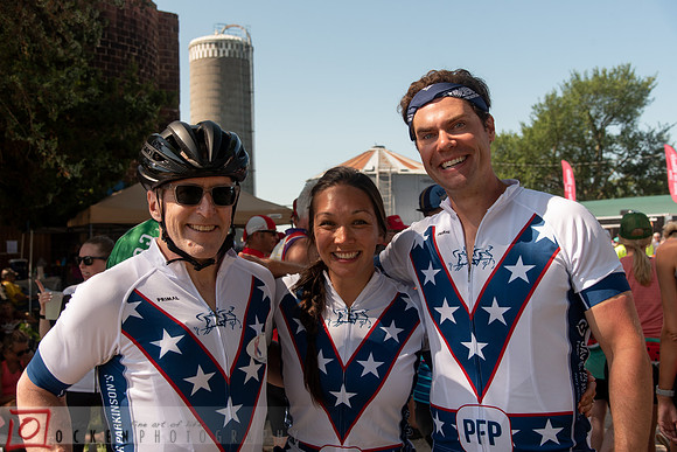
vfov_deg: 35.1
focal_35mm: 38
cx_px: 338
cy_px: 226
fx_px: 715
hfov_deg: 50.7
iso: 200
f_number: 5.6
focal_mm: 38
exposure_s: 1/500
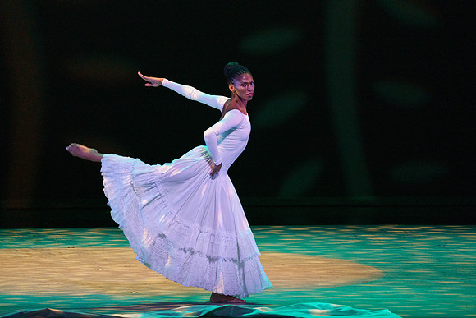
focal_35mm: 376
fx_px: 4972
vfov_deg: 3.7
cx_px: 238
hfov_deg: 5.5
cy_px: 159
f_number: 6.3
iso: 5000
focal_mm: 376
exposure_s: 1/400
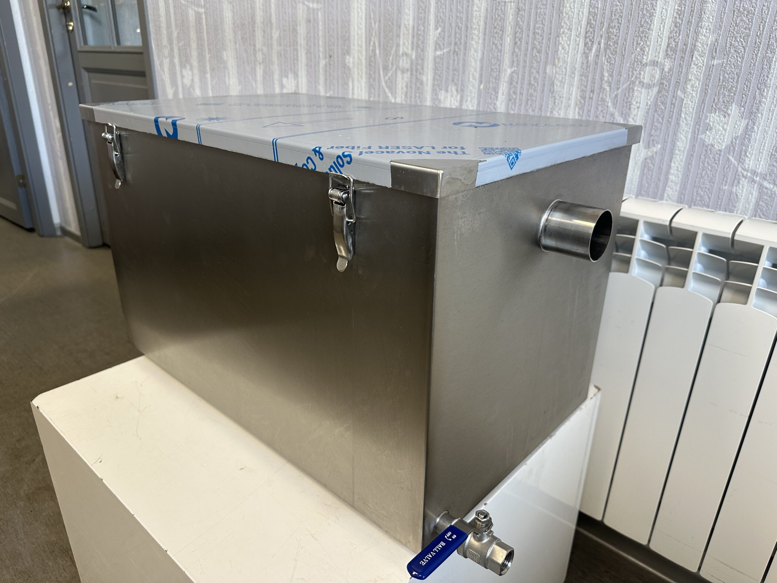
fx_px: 539
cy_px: 292
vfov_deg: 56.8
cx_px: 388
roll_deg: -1.4
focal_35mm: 24
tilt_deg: -22.0
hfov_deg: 71.6
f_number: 1.78
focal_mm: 6.86
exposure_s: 1/100
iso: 125
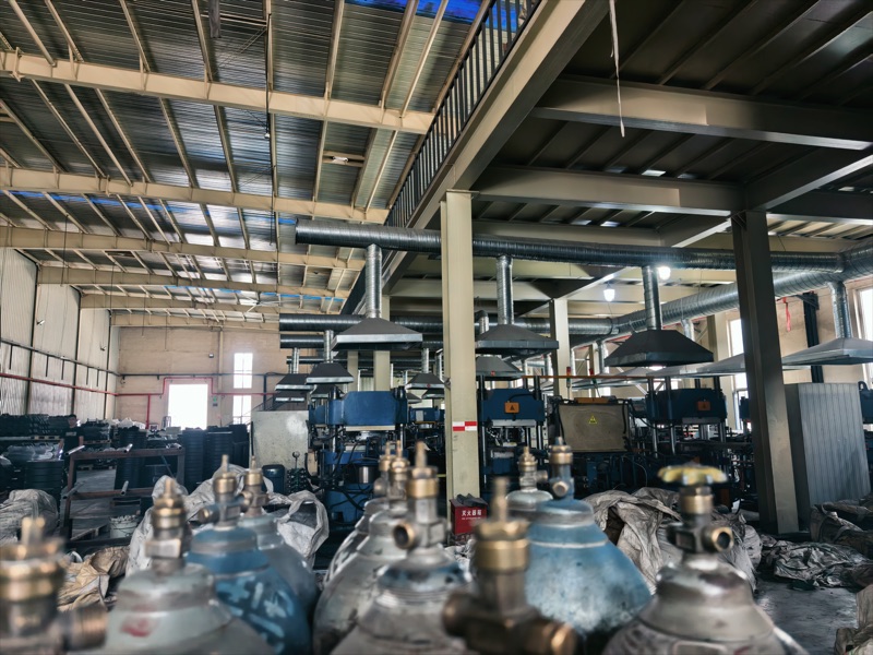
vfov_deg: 56.8
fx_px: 605
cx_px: 436
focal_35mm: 24
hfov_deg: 71.6
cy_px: 328
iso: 160
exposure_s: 1/100
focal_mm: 6.98
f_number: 1.4
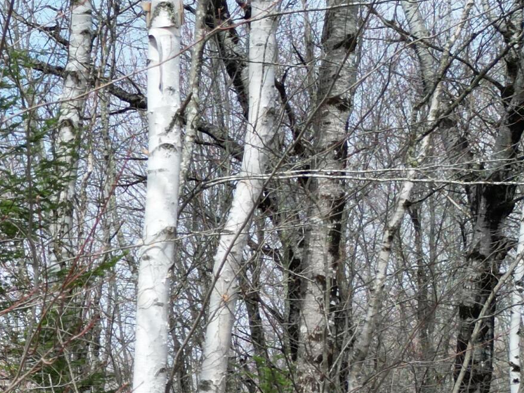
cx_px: -217
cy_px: 441
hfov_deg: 20.9
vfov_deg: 17.4
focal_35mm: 82
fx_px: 1242
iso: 150
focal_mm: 6.72
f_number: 1.7
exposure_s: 1/2000
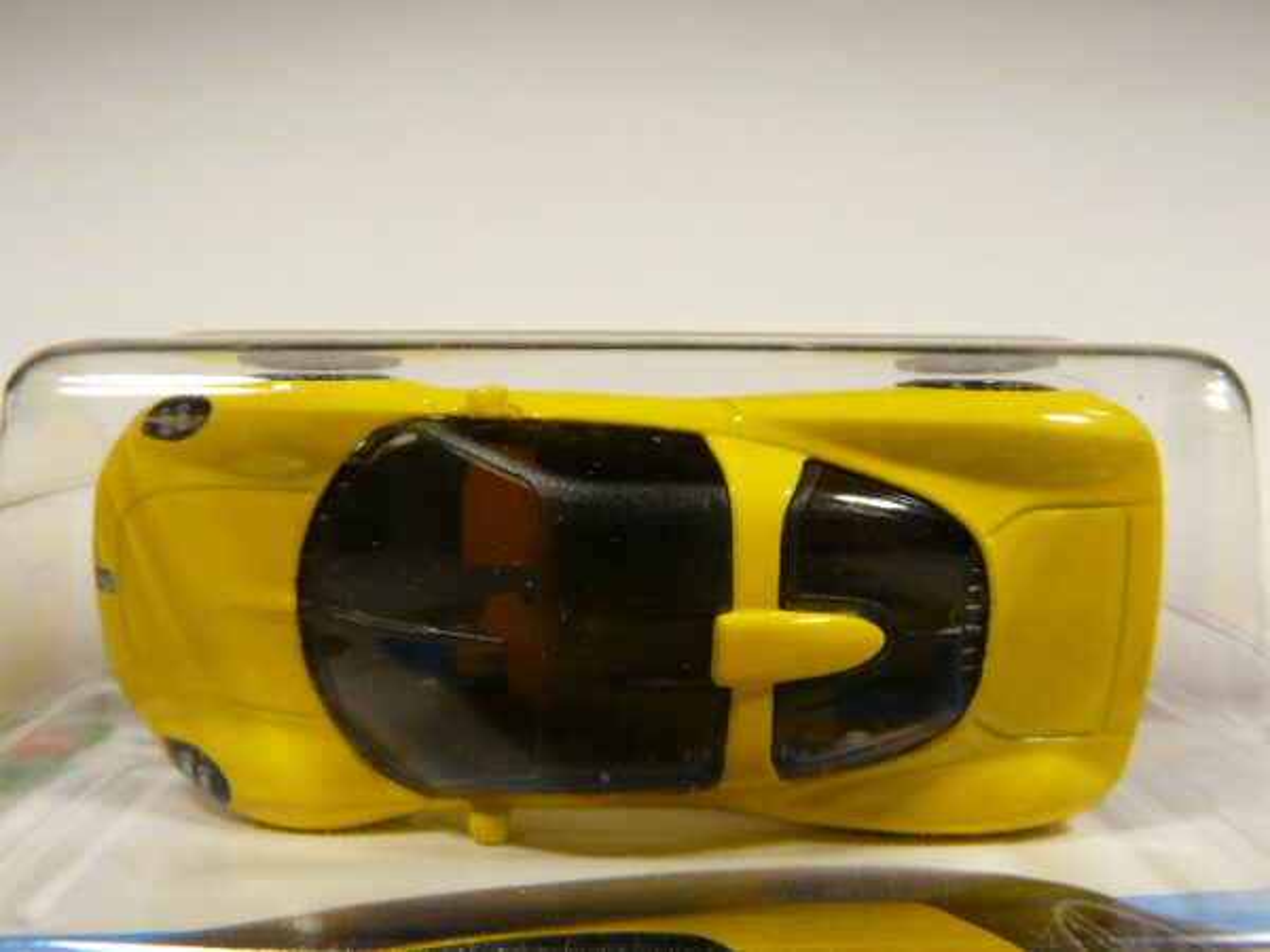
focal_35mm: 34
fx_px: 1247
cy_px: 476
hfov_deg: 54.0
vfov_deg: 41.8
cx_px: 635
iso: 100
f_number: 2.8
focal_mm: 4.6
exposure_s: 1/60
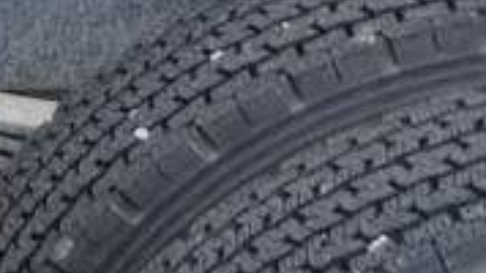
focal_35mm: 196
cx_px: -557
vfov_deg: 6.1
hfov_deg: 10.0
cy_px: -68
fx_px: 2525
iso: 100
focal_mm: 4.5
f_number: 2.8
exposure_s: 1/200
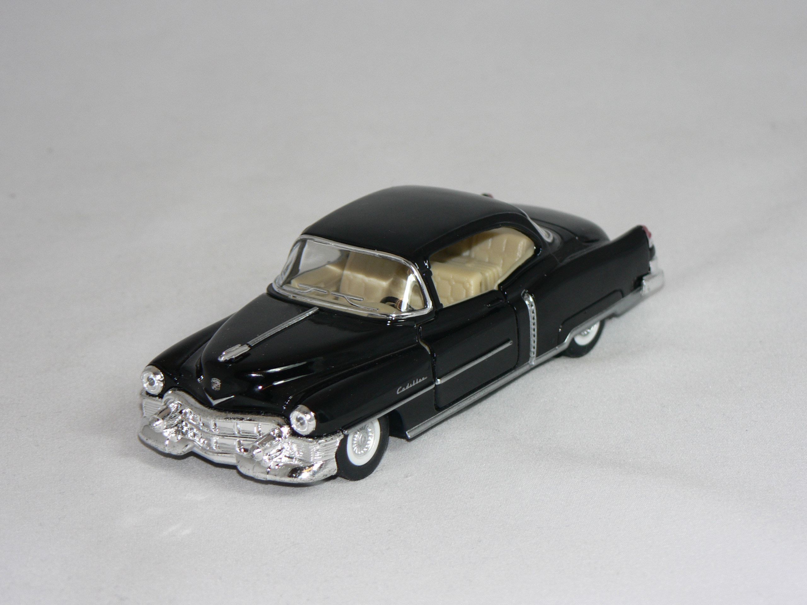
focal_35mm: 130
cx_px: 404
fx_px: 3031
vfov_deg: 11.4
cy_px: 302
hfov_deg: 15.2
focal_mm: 21.6
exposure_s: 1/60
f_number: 3.2
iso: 80
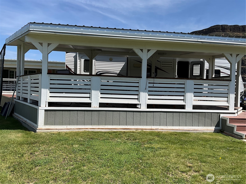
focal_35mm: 29
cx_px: 123
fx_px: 206
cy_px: 92
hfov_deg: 61.7
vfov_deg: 48.2
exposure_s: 1/2227
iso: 25
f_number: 1.8
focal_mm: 3
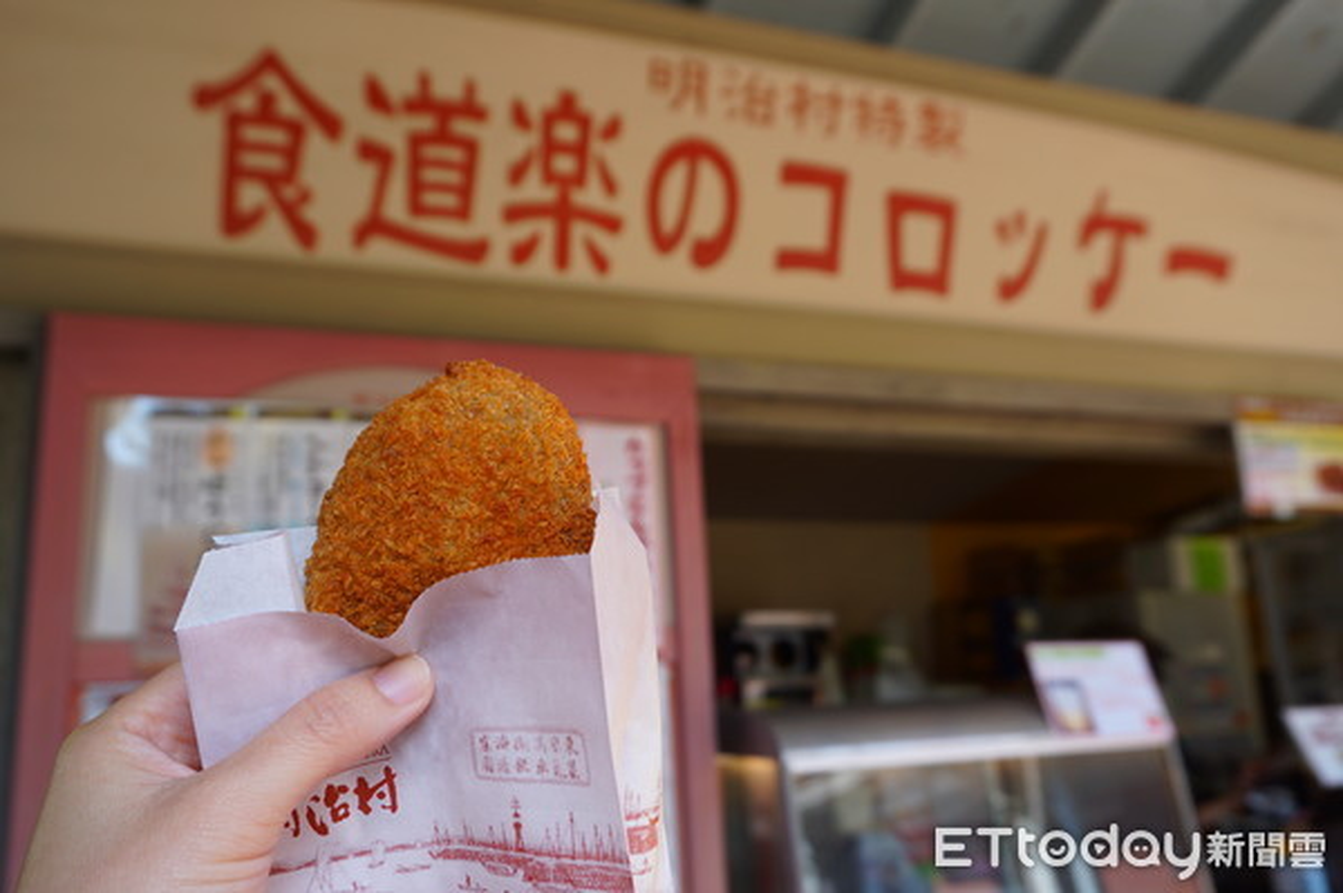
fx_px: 1062
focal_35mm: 28
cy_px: 446
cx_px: 672
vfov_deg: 45.6
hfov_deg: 64.6
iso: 100
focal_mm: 19
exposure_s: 1/100
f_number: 4.5
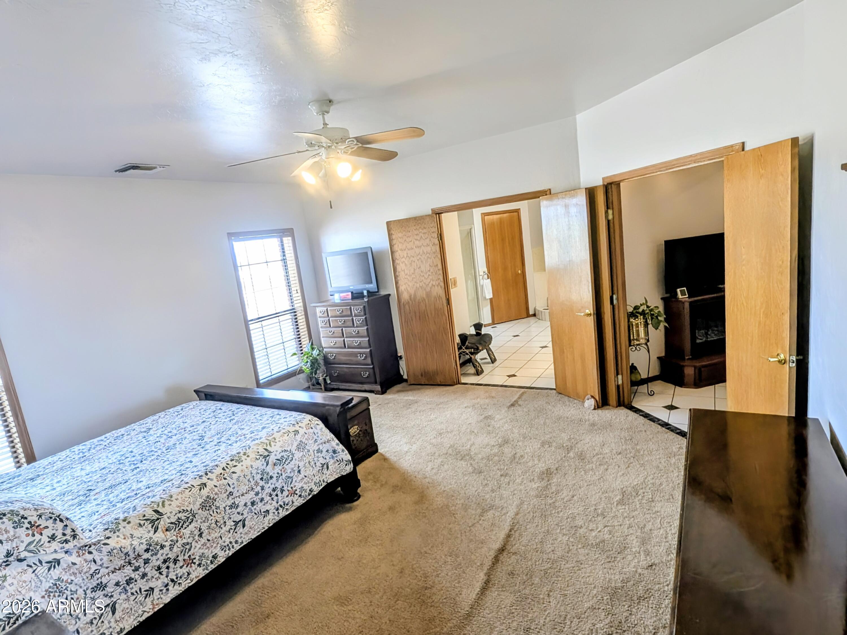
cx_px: 424
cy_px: 318
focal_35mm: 16
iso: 46
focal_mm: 2.22
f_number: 2.2
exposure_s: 1/74
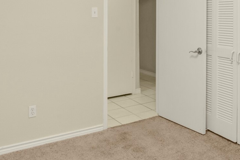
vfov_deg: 31.1
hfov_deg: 46.9
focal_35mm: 41
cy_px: 16
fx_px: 273
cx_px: 152
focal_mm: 14
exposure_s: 1/5
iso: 500
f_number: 11
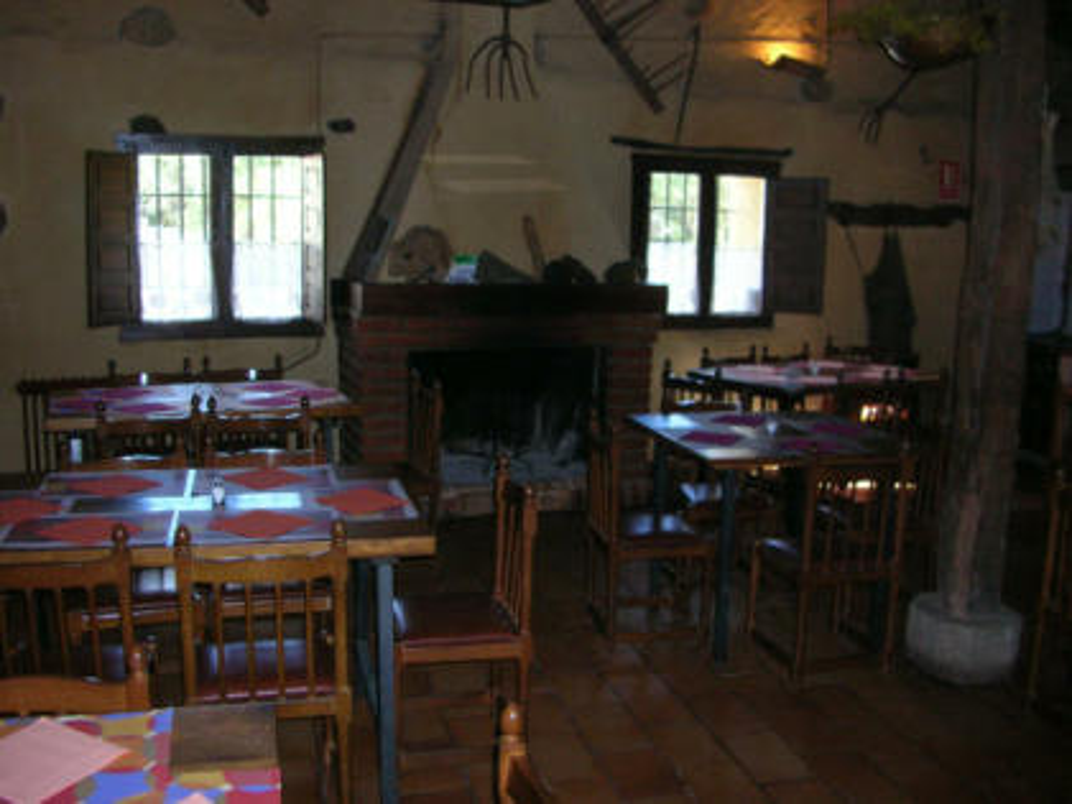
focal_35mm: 35
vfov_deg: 40.7
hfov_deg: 52.6
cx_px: 536
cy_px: 402
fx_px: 1084
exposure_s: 1/60.1
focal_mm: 5.8
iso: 147
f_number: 2.8
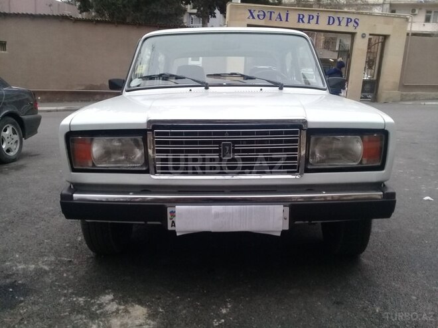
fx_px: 392
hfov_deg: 58.4
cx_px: 219
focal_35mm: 31
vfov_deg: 45.4
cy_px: 164
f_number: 2.2
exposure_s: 1/33
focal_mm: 3.3
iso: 125
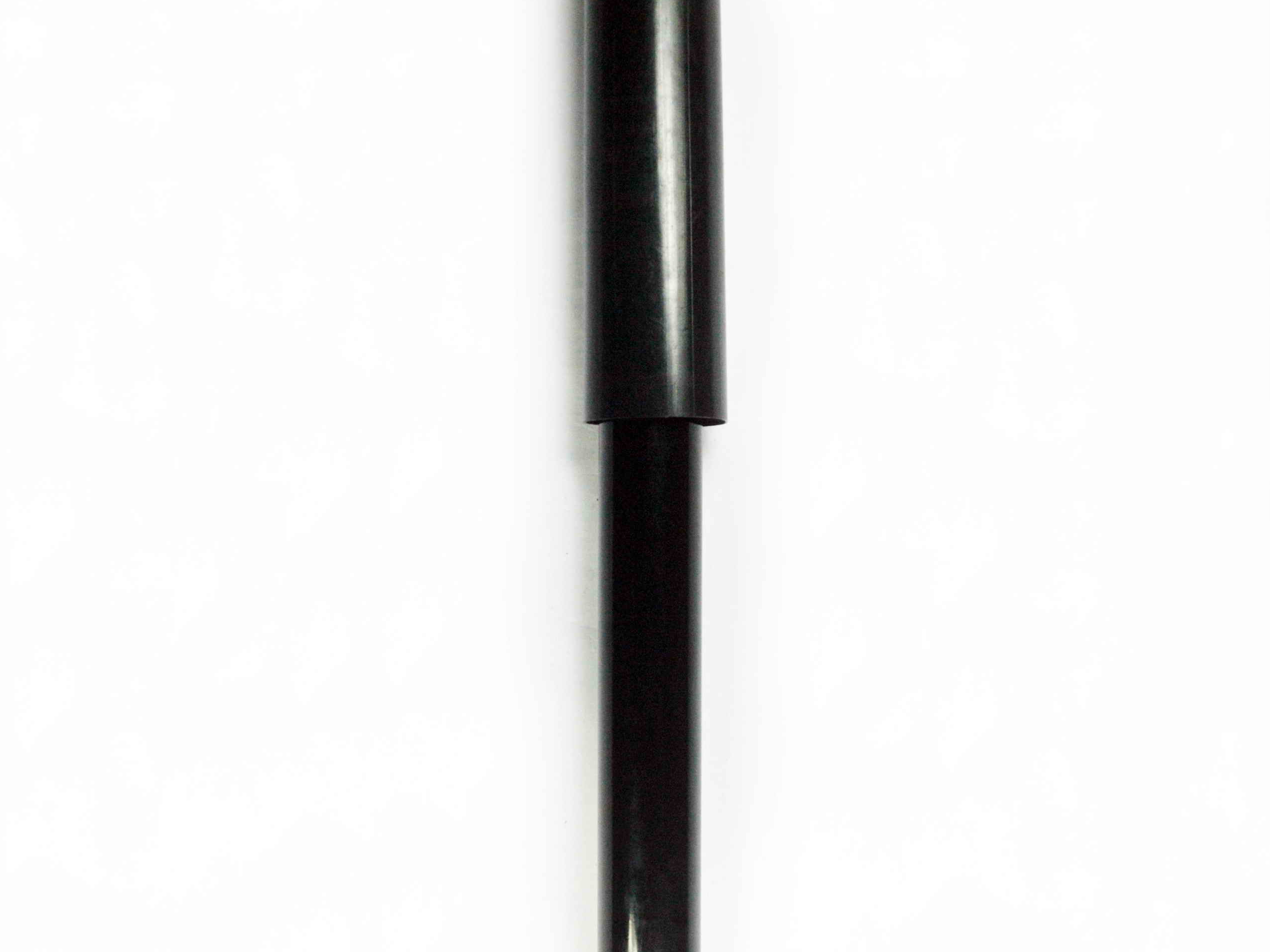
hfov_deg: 42.9
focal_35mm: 44
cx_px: 638
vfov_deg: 32.8
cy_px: 537
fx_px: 1614
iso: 200
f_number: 3.8
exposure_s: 1/400
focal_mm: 20
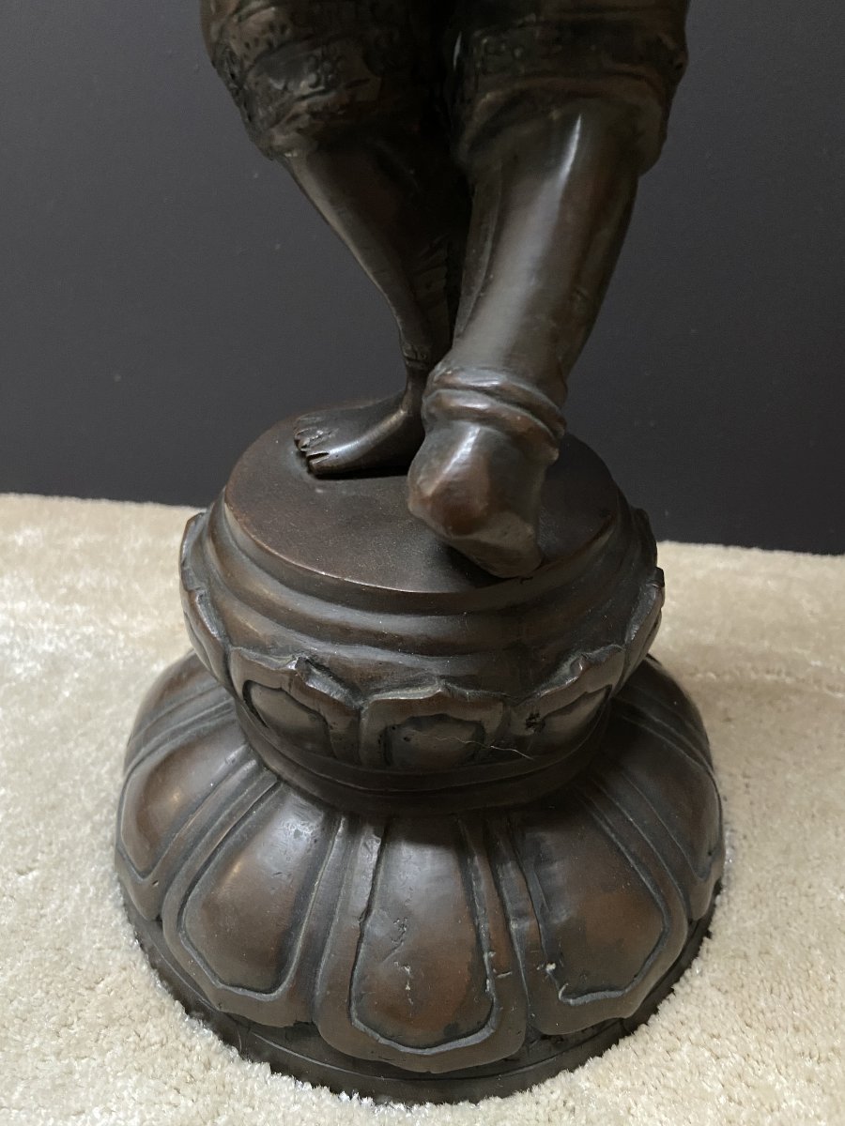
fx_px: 846
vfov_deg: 67.3
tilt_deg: -35.7
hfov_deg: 53.1
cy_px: 563
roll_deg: -0.6
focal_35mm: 26
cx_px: 422
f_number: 1.8
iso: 1000
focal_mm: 4.25
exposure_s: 1/25
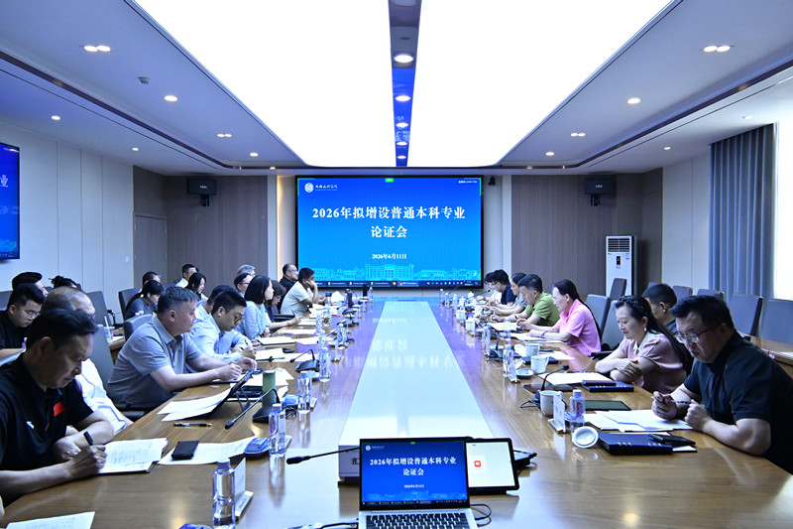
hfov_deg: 67.4
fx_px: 595
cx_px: 396
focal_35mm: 27
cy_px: 264
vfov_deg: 47.9
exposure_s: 1/200
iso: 2500
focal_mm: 18
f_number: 6.3
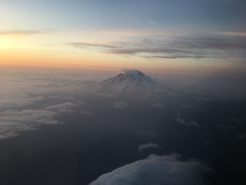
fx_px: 206
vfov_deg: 48.2
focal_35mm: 29
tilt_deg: -6.7
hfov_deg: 61.7
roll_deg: -2.2
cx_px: 123
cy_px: 92
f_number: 2.2
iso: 25
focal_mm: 4.15
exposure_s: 1/120
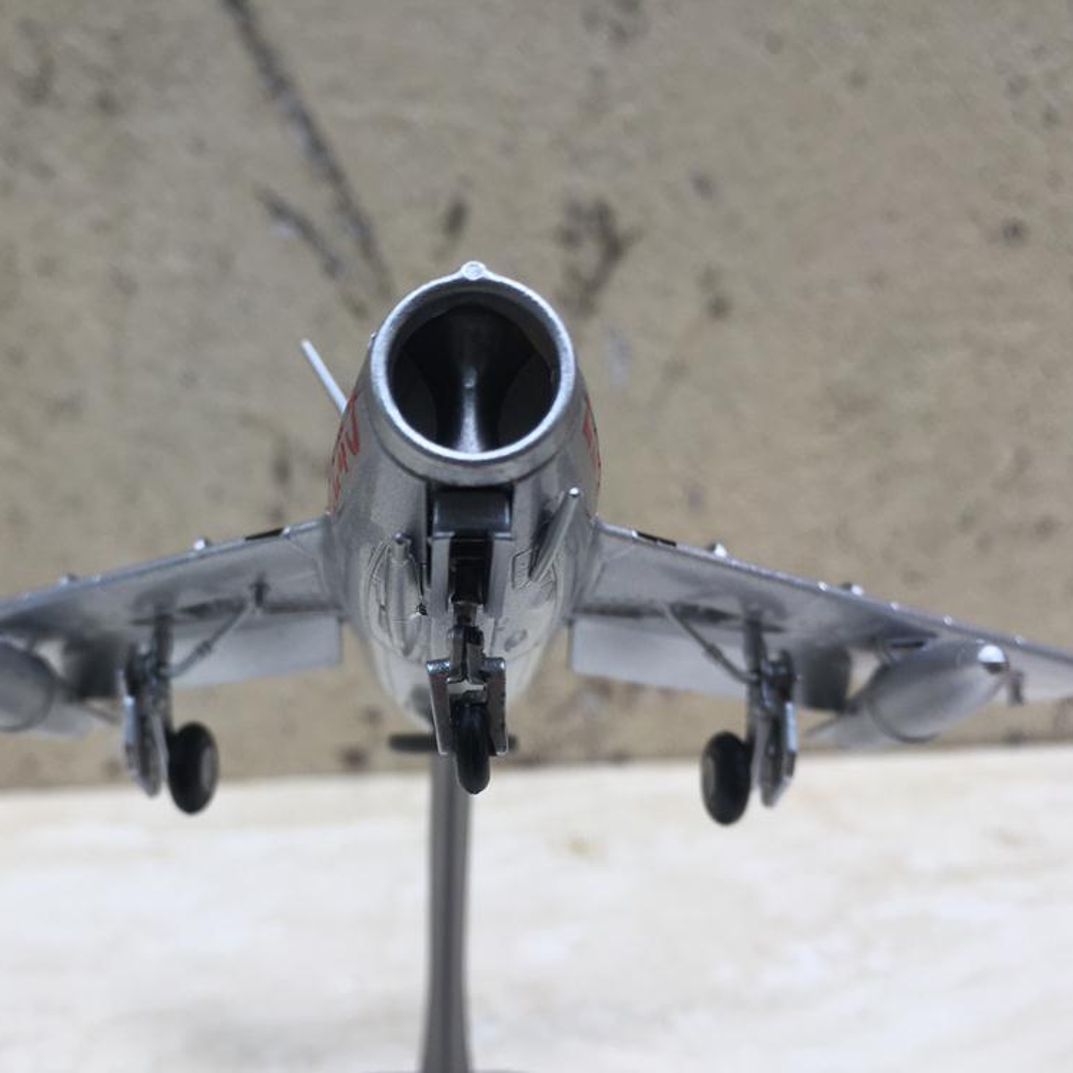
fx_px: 1227
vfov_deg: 47.2
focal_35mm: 35
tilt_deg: -13.3
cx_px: 403
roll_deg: -2.5
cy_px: 547
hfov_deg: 46.8
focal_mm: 4.15
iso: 32
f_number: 2.2
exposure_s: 1/148
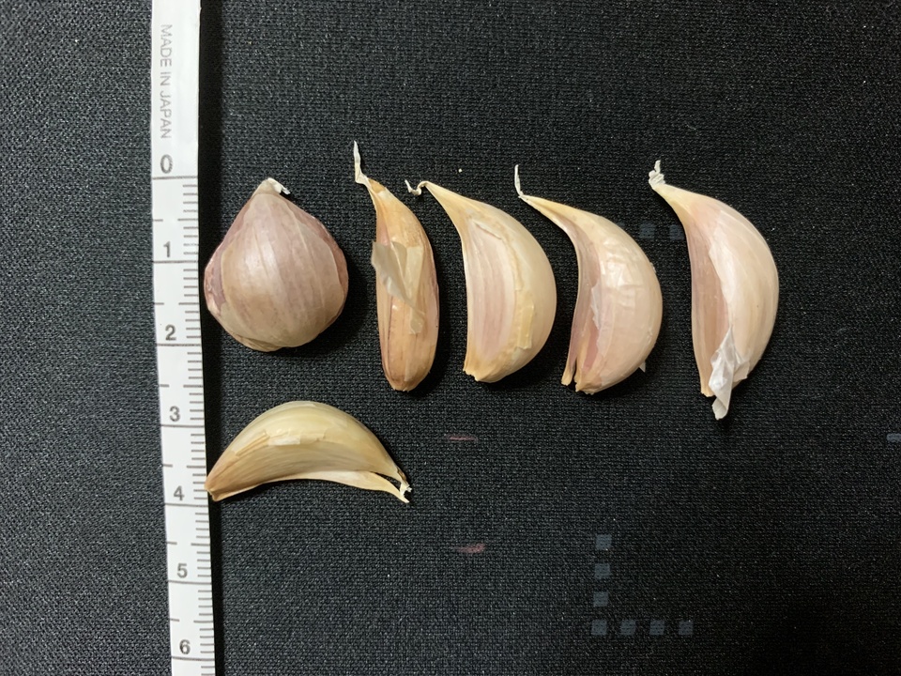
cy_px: 338
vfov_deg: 53.1
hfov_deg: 67.3
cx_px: 450
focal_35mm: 26
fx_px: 677
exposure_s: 1/40
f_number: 1.8
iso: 320
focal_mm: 4.25
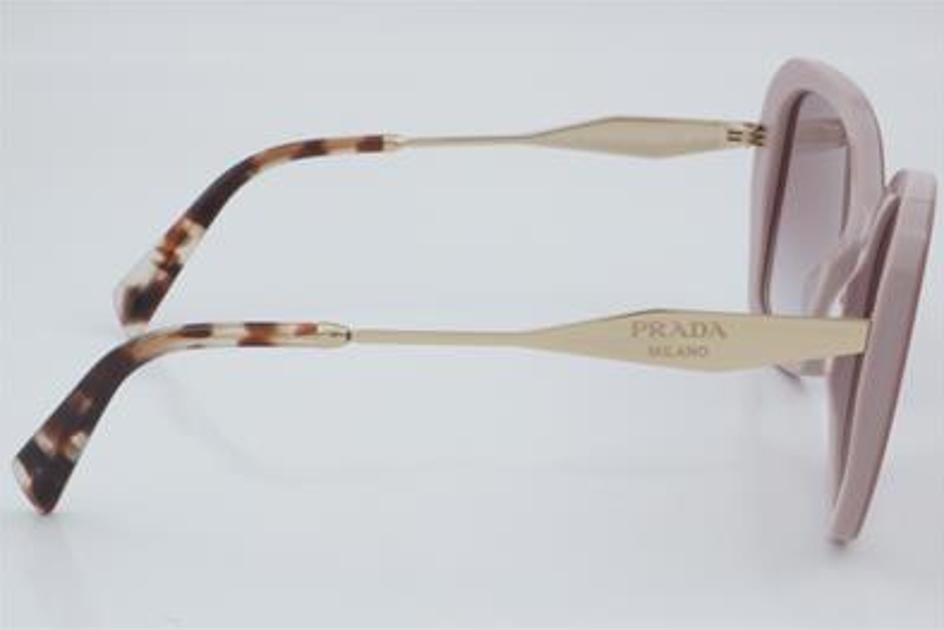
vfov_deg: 18.0
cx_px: 474
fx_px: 1994
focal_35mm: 76
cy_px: 314
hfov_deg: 26.6
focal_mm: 50
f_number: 32
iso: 100
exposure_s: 1/3
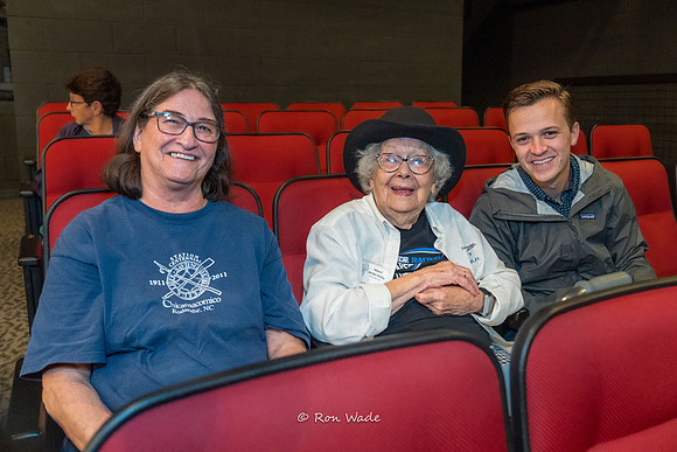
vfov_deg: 40.3
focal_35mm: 33
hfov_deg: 57.7
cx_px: 352
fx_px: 614
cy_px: 200
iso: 6400
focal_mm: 26
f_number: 3.2
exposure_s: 1/160
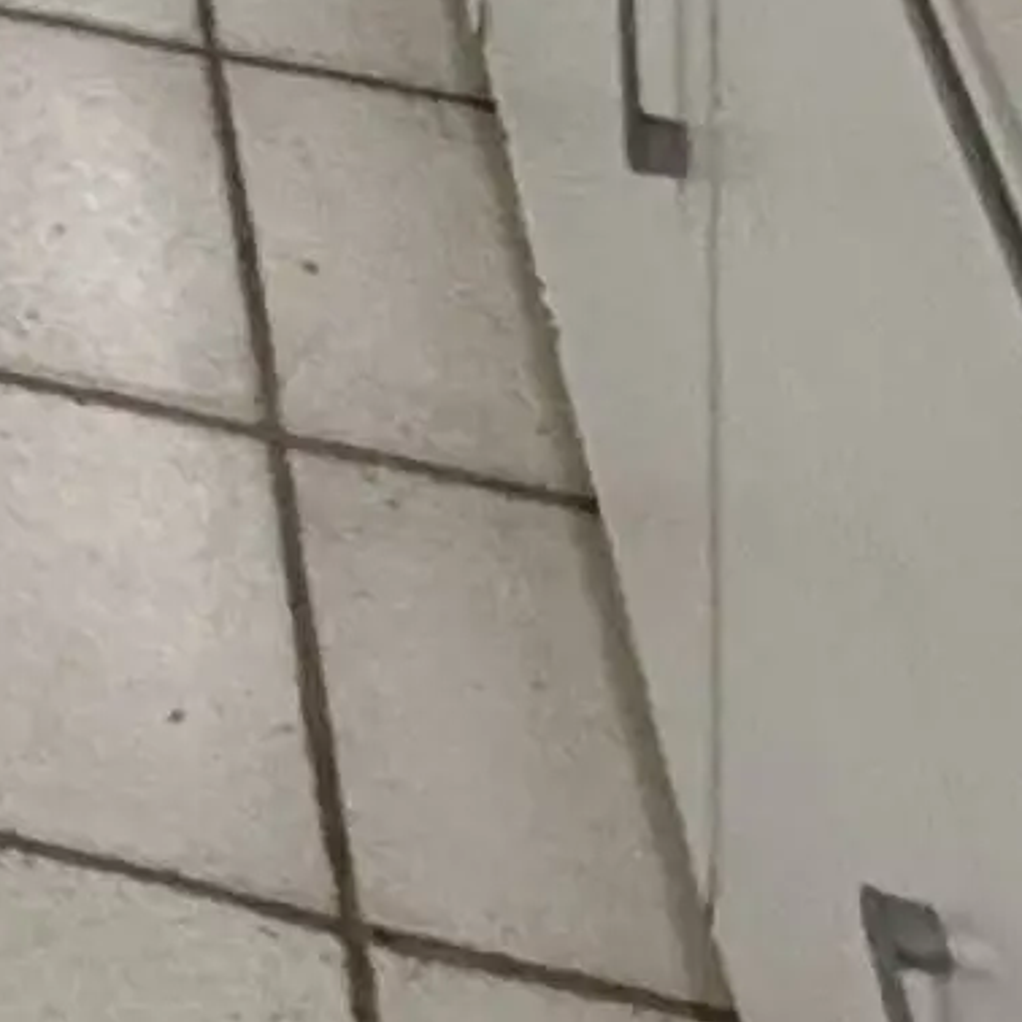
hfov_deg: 10.5
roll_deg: +0.2
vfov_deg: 8.9
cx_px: -1736
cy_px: -2590
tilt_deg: -2.8
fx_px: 4409
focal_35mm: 132
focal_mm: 2.22
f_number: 2.2
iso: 250
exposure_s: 1/120
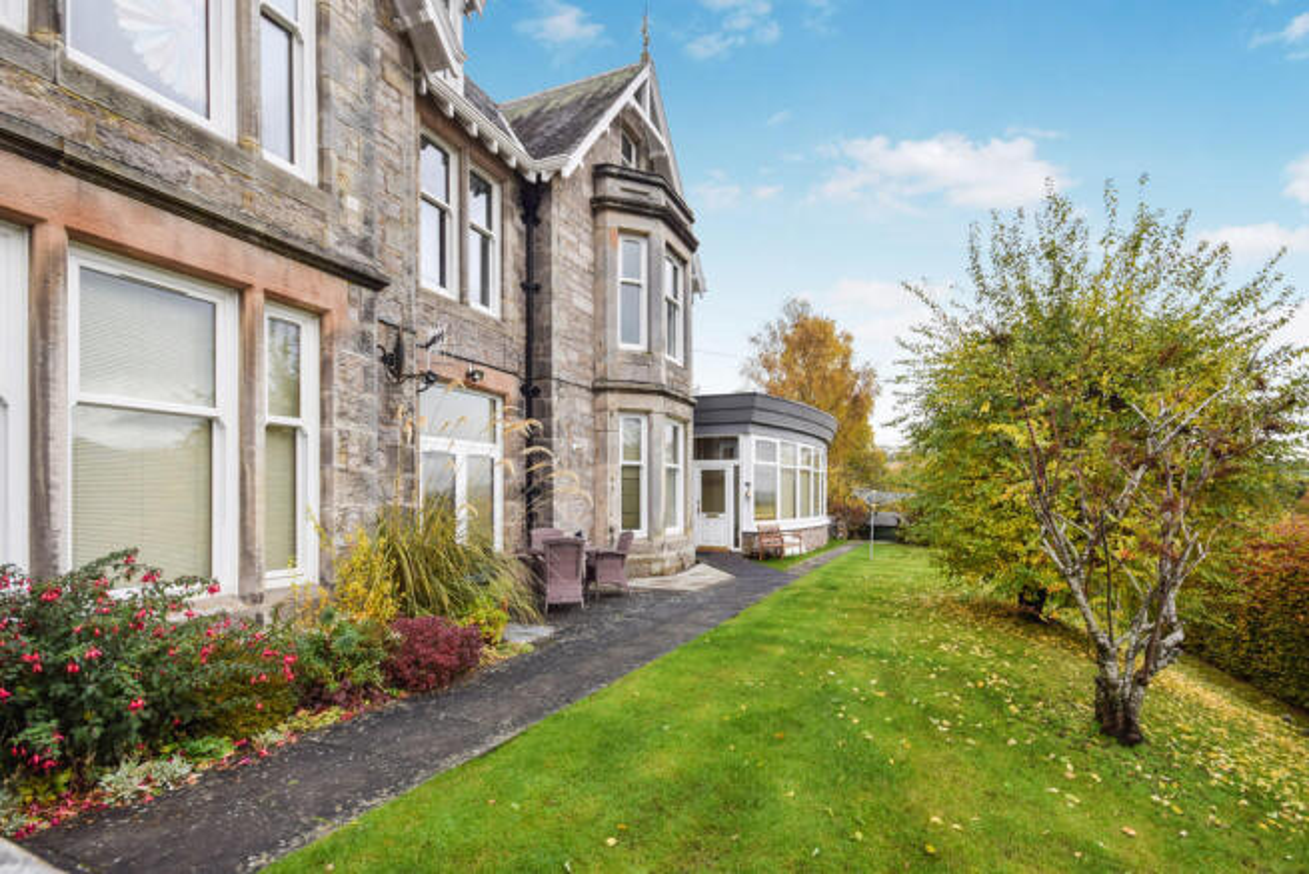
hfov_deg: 100.4
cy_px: 437
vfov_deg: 77.4
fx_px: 546
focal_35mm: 15
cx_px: 654
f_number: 5.6
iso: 125
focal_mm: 10
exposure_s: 1/125
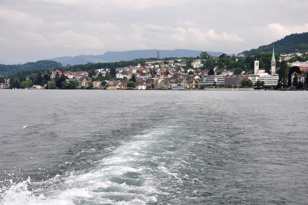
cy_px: 102
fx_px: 641
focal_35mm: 75
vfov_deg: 18.1
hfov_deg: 27.0
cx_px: 154
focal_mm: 50
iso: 200
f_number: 10
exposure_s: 1/320
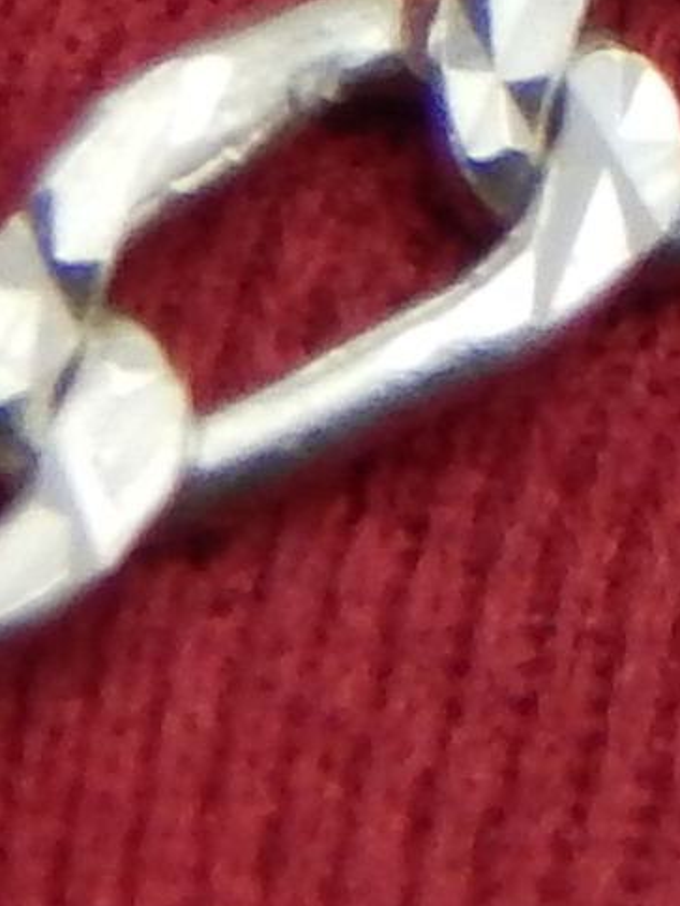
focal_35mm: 1085
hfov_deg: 1.4
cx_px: 2664
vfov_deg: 1.8
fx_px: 28418
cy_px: -1204
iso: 125
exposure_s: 1/100
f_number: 4.6
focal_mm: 20.5
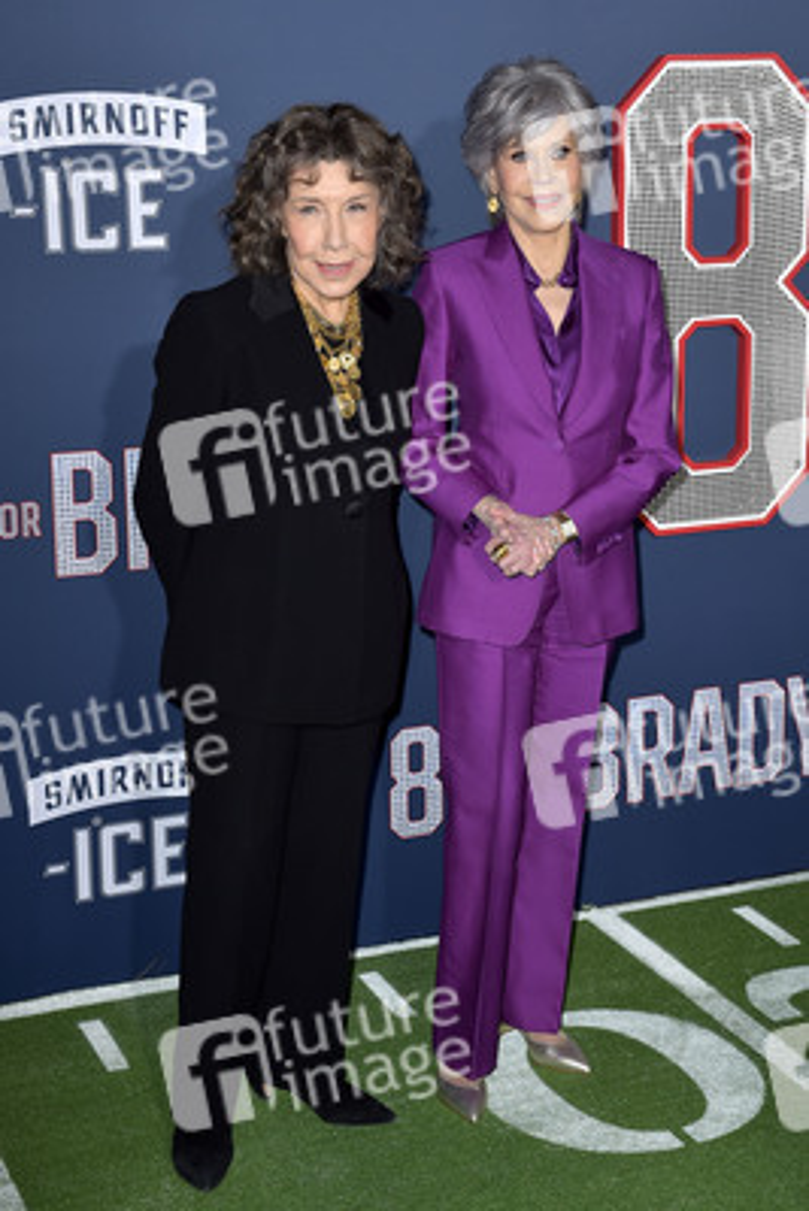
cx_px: 404
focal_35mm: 55
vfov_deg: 36.2
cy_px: 606
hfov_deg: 24.6
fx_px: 1852
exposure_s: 1/250
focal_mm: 55
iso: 400
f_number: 6.3
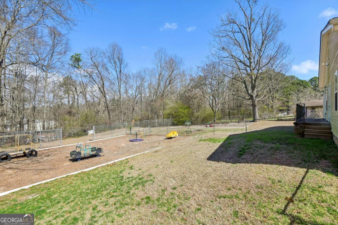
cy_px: 112
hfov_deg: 96.7
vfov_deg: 73.7
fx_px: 150
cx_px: 169
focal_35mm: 16
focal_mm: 16
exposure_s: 1/640
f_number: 8
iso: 200
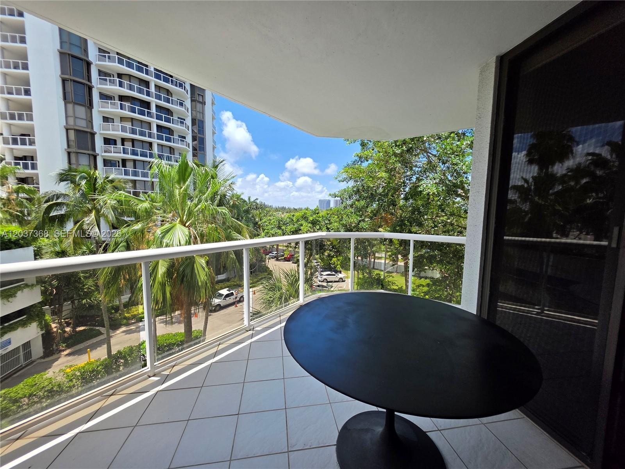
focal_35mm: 13
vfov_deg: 89.9
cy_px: 234
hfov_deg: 106.2
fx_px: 235
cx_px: 312
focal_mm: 2.2
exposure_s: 1/1276
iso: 40
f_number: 1.9
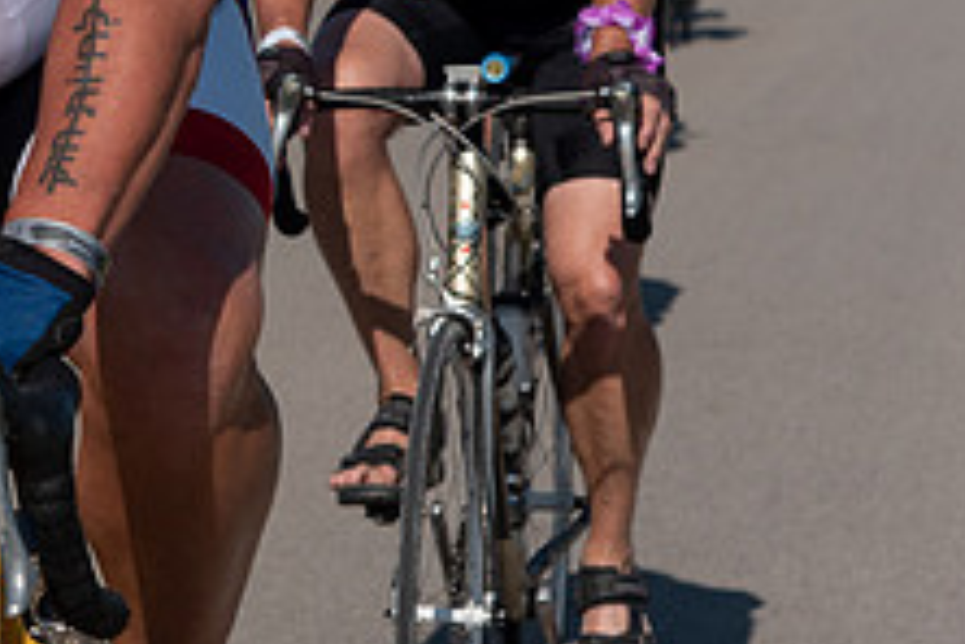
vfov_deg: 7.0
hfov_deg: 10.3
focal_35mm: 196
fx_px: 5253
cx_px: -183
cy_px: -11
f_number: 6.3
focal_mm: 75
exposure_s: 1/1600
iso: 200
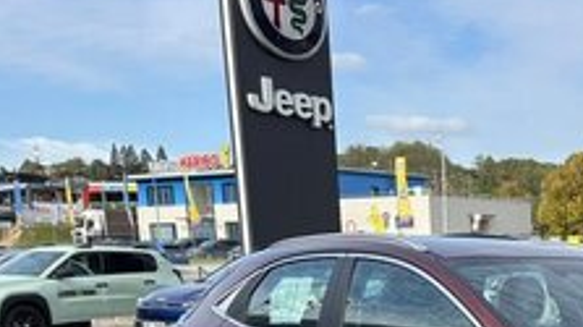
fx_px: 958
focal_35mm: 62
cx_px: 627
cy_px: 442
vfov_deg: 17.9
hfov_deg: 30.6
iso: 50
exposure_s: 1/1667
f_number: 1.6
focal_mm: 5.96
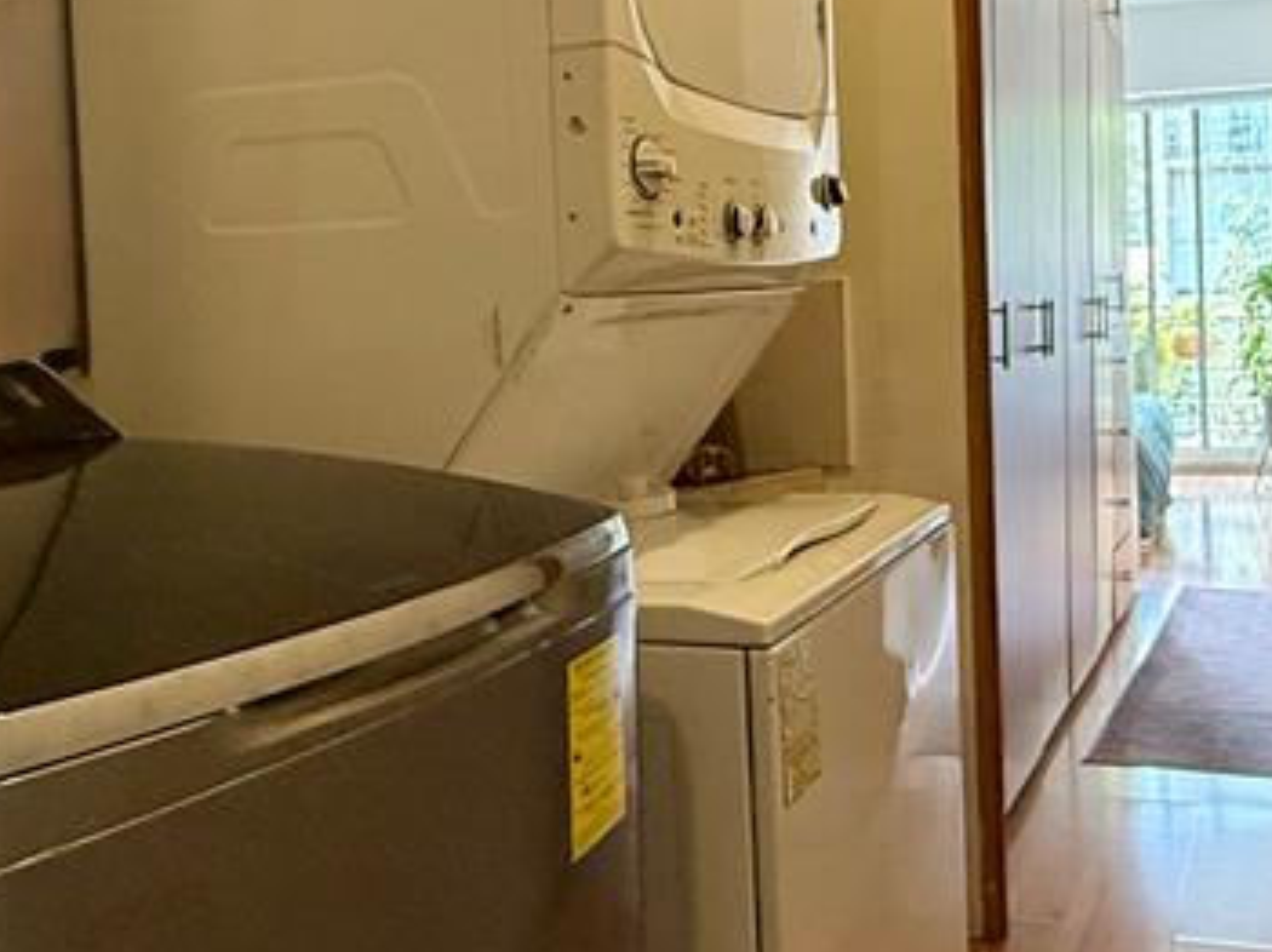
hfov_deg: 45.1
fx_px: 1506
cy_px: 320
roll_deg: +1.8
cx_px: 850
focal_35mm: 41
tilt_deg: -0.7
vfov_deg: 34.8
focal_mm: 2.22
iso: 400
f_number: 2.2
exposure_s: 1/86
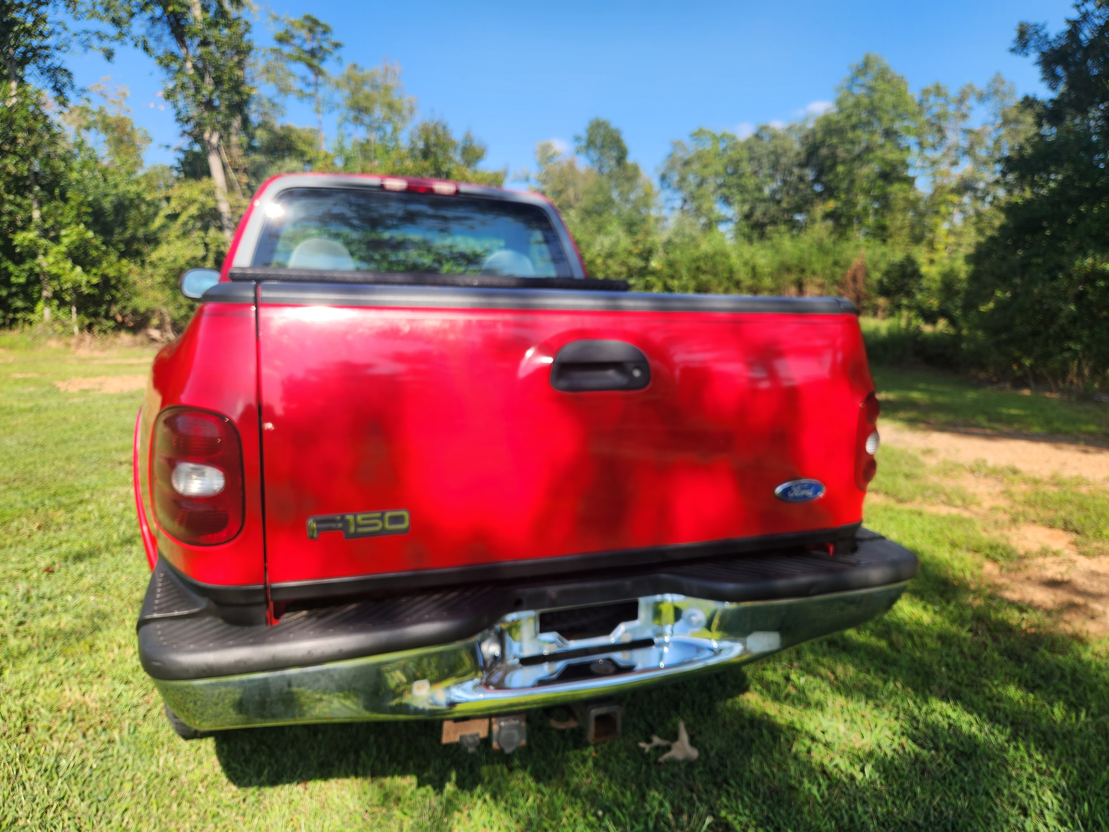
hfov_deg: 73.9
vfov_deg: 58.9
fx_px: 737
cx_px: 554
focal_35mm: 23
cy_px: 416
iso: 20
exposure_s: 1/734
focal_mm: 5.4
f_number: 1.8
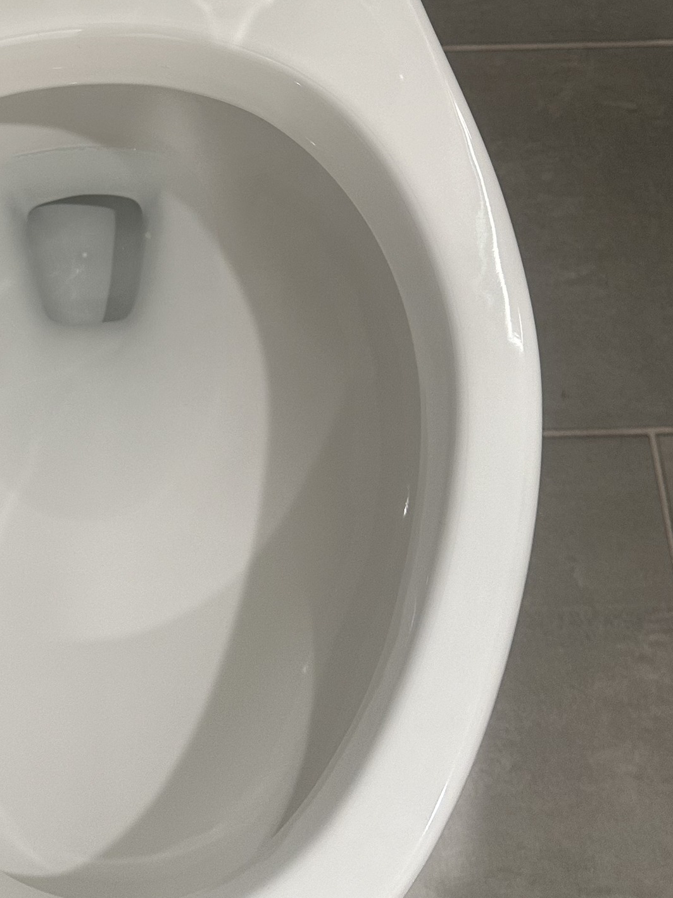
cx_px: 101
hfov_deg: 27.3
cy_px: 106
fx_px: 1348
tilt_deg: -65.3
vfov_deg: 34.9
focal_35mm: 52
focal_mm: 6.86
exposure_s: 1/60
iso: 160
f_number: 1.78
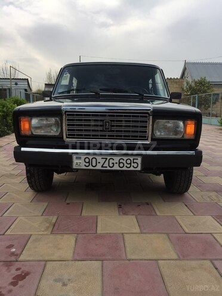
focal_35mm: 29
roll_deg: +0.1
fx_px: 248
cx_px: 111
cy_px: 148
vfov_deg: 61.7
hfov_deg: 48.2
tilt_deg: -7.6
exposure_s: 1/599
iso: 32
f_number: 2.2
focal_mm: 4.15
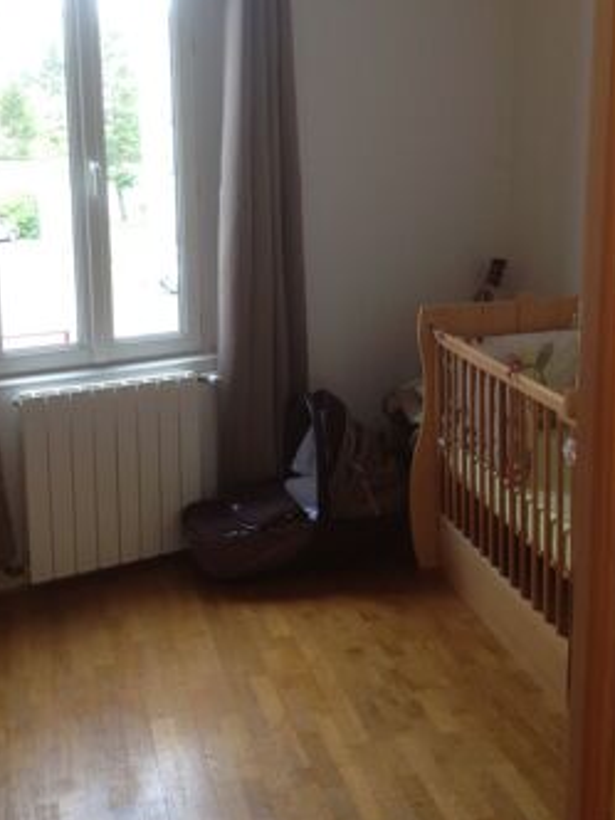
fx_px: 1066
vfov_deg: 41.8
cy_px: 308
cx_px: 336
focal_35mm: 45
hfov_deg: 32.2
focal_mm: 4.28
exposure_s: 1/20
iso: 50
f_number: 2.4
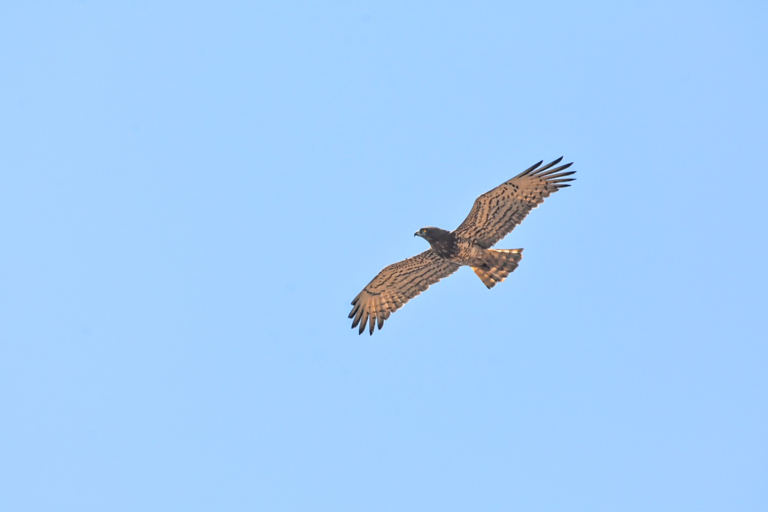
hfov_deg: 4.6
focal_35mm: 450
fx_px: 9599
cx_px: 384
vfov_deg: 3.1
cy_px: 256
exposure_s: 1/1600
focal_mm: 300
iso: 1250
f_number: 10
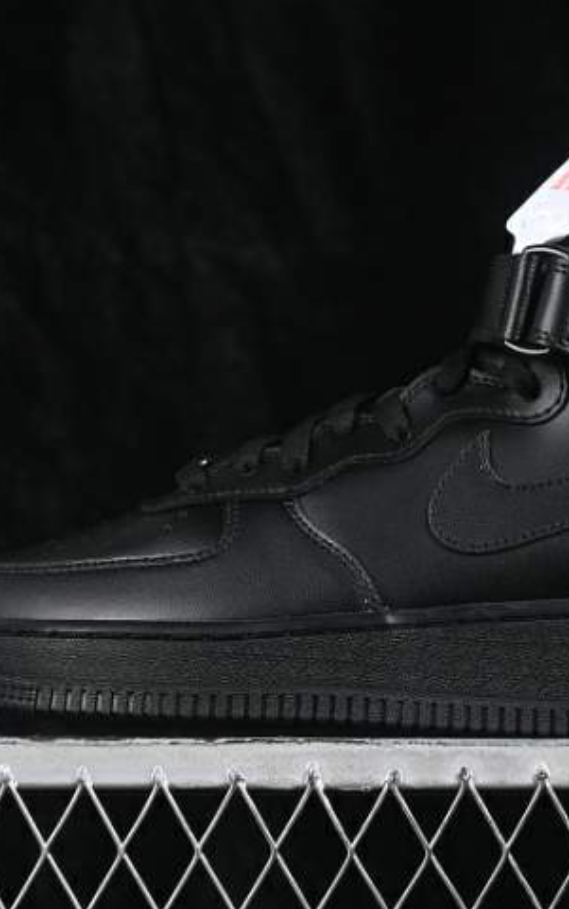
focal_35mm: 116
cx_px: 408
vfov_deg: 18.0
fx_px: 2876
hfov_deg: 11.3
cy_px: 454
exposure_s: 1/60
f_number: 6.3
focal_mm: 50
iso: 160
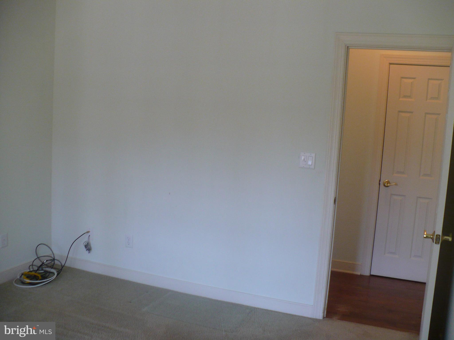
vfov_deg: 38.7
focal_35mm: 37
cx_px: 227
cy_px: 170
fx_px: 485
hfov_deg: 50.1
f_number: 2.8
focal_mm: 6.1
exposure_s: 1/30
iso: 160
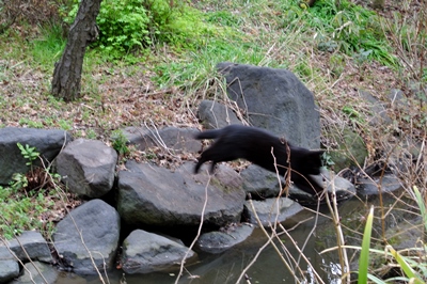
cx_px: 214
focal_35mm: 81
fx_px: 960
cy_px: 142
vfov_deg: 16.8
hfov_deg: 25.1
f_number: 5.6
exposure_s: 1/60
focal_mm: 30
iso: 200
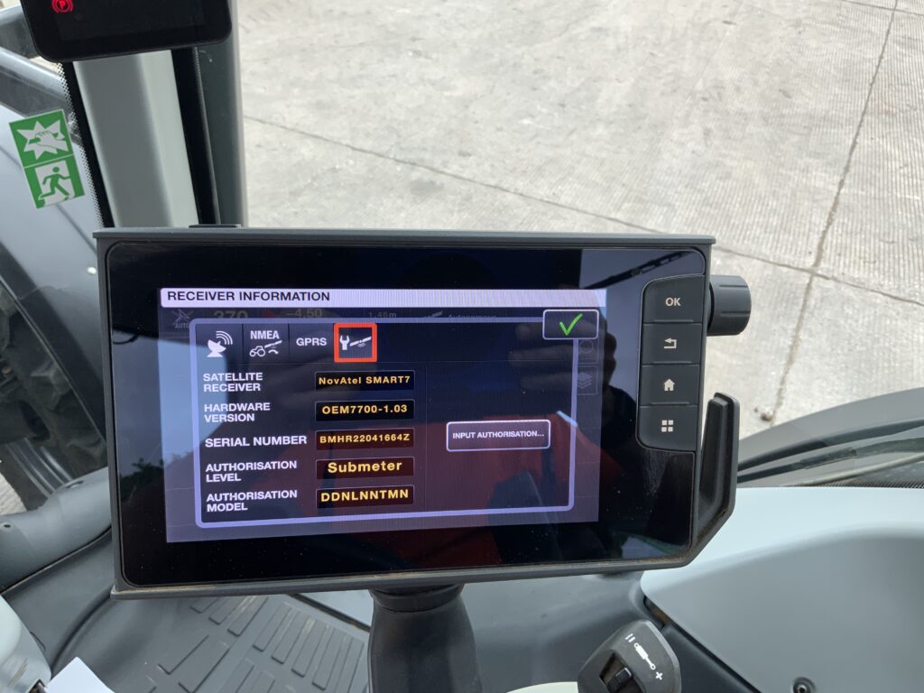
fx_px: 774
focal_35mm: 29
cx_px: 462
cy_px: 346
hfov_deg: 61.7
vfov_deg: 48.2
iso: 16
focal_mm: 3
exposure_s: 1/181
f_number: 1.8
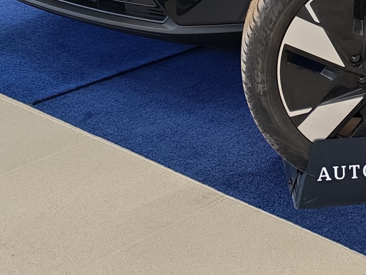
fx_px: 1131
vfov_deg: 13.1
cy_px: -140
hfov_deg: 17.8
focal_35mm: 107
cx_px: 394
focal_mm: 6.12
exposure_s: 1/100
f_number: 1.9
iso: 320
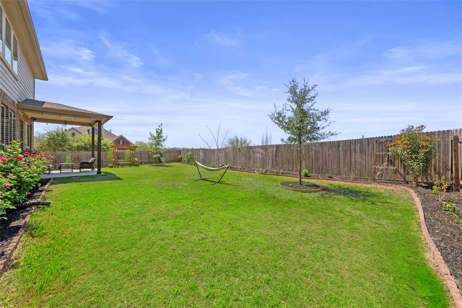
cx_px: 231
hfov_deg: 112.6
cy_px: 154
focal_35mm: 12
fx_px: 154
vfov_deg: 90.1
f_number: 11
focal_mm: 12
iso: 160
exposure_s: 1/400
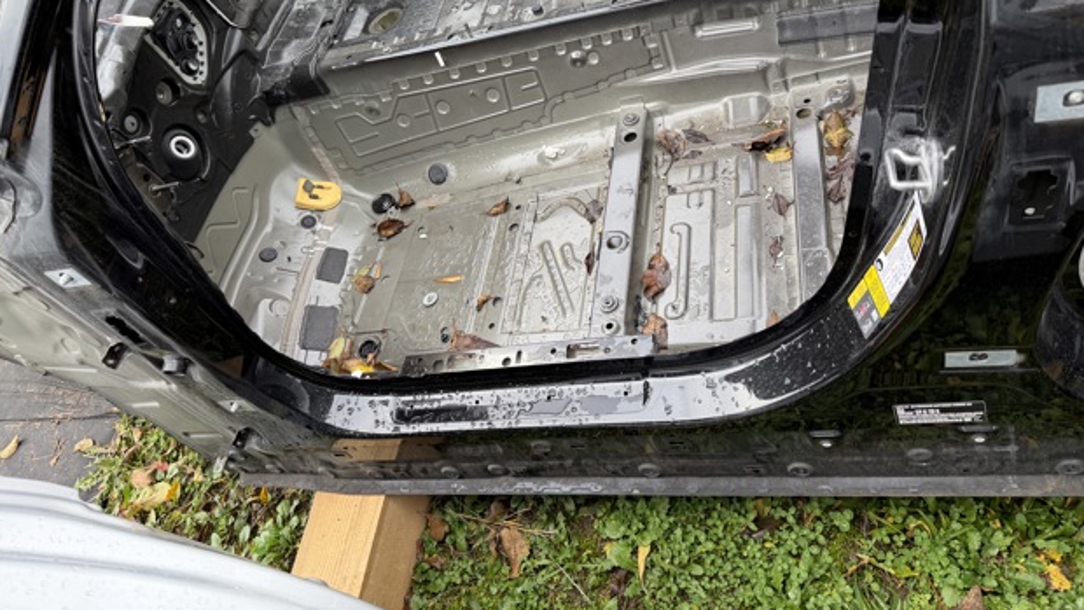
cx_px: 540
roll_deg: +34.9
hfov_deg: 69.9
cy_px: 199
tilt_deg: -42.8
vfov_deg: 42.3
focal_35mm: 27
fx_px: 776
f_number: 1.78
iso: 50
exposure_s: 1/121
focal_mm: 6.76
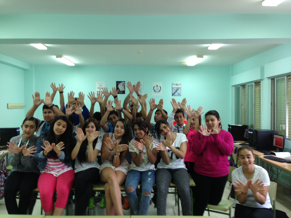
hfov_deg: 55.4
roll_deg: -0.1
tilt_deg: -0.1
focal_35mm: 33
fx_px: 277
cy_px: 109
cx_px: 146
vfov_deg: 42.9
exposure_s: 1/20
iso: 100
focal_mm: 4.12
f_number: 2.4
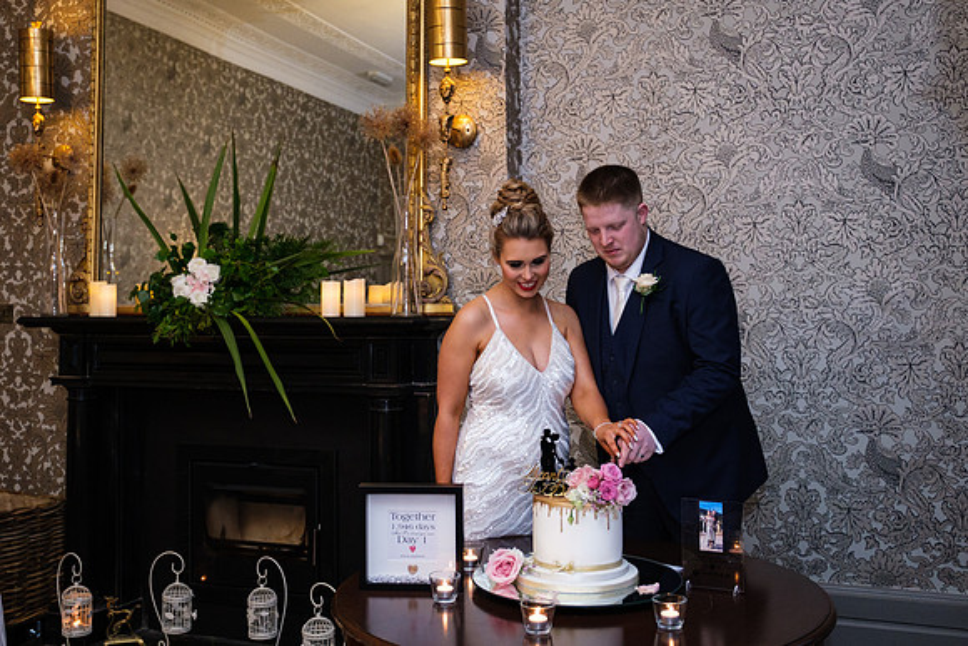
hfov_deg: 50.4
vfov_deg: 34.9
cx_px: 463
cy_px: 284
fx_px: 1027
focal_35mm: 38
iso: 1600
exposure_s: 1/160
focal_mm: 22.7
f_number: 2.8
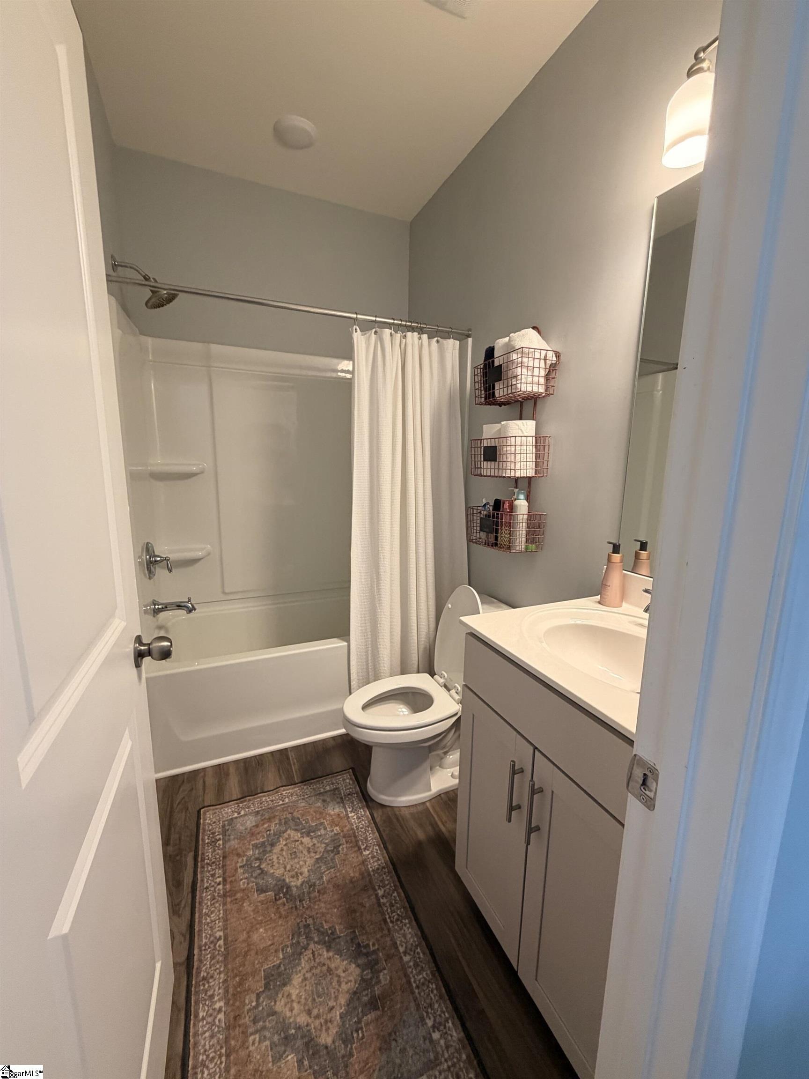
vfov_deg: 102.1
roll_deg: -1.0
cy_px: 540
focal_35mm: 14
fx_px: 436
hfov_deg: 85.7
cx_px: 404
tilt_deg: -9.8
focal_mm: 2.22
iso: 320
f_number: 2.2
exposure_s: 1/60
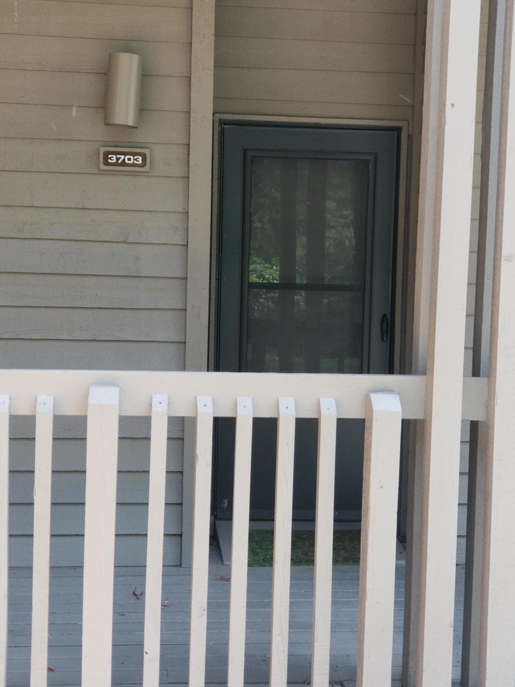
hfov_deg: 28.0
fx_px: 1032
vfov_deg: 36.8
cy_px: 344
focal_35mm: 52
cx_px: 258
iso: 32
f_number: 2.4
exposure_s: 1/50
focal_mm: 6
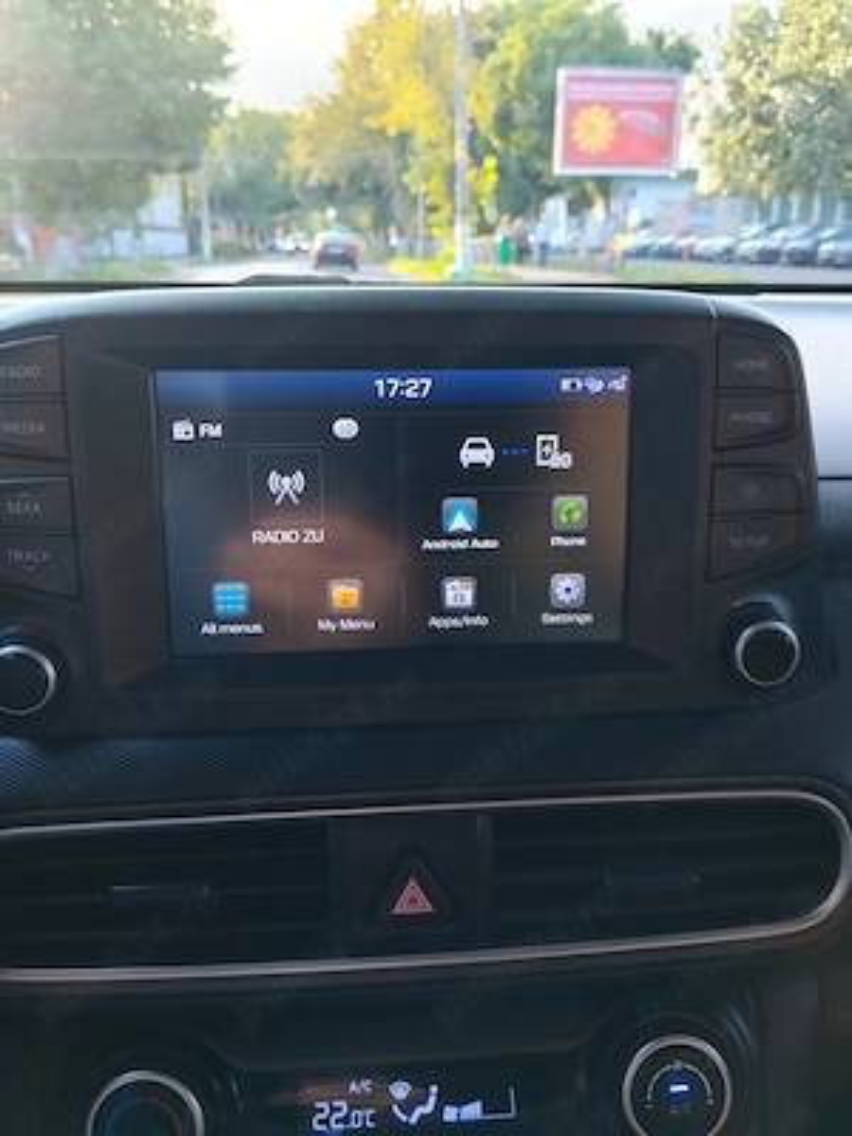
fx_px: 952
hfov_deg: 48.2
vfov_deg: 61.7
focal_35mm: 29
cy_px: 568
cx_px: 426
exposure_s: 1/100
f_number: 1.8
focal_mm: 4.22
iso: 125
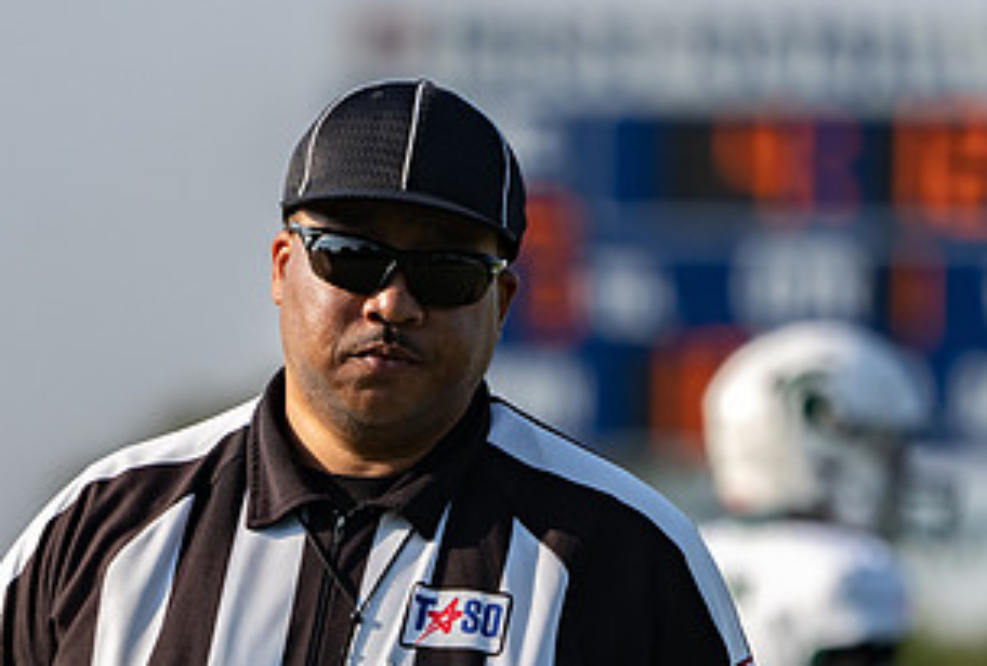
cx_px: 339
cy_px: 508
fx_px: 19231
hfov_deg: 2.9
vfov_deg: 2.0
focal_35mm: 699
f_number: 5.6
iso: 200
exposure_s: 1/1600
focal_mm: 339
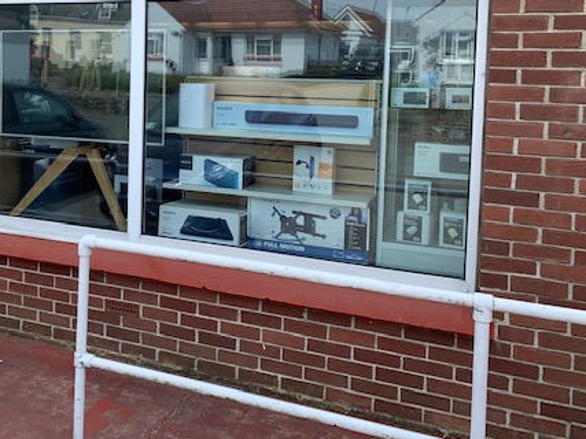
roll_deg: -1.9
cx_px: 176
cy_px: 112
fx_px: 660
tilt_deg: -3.3
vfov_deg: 36.0
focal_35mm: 39
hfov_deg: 46.8
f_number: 1.8
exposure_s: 1/1001
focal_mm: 4.25
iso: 25
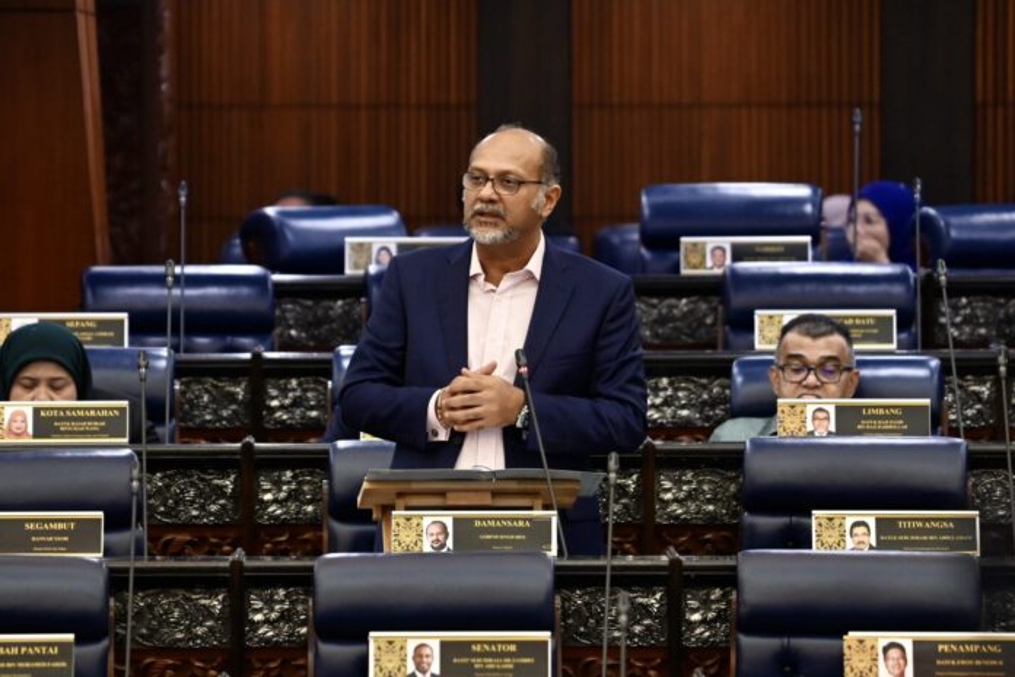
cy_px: 338
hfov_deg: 10.3
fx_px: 5638
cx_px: 508
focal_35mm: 200
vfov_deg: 6.9
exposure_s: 1/250
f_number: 4
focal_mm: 200
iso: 2000
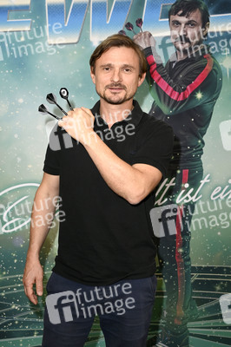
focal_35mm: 52
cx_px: 116
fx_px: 501
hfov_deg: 25.9
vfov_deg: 38.2
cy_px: 174
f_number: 5.6
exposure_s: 1/200
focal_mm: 52
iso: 500
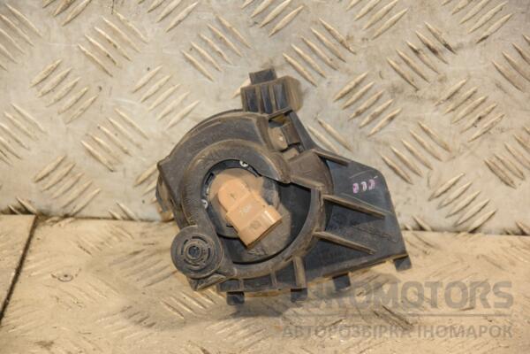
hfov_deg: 14.0
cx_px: 265
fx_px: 2164
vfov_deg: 9.3
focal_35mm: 147
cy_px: 177
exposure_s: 1/100
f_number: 5.6
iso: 800
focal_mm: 98
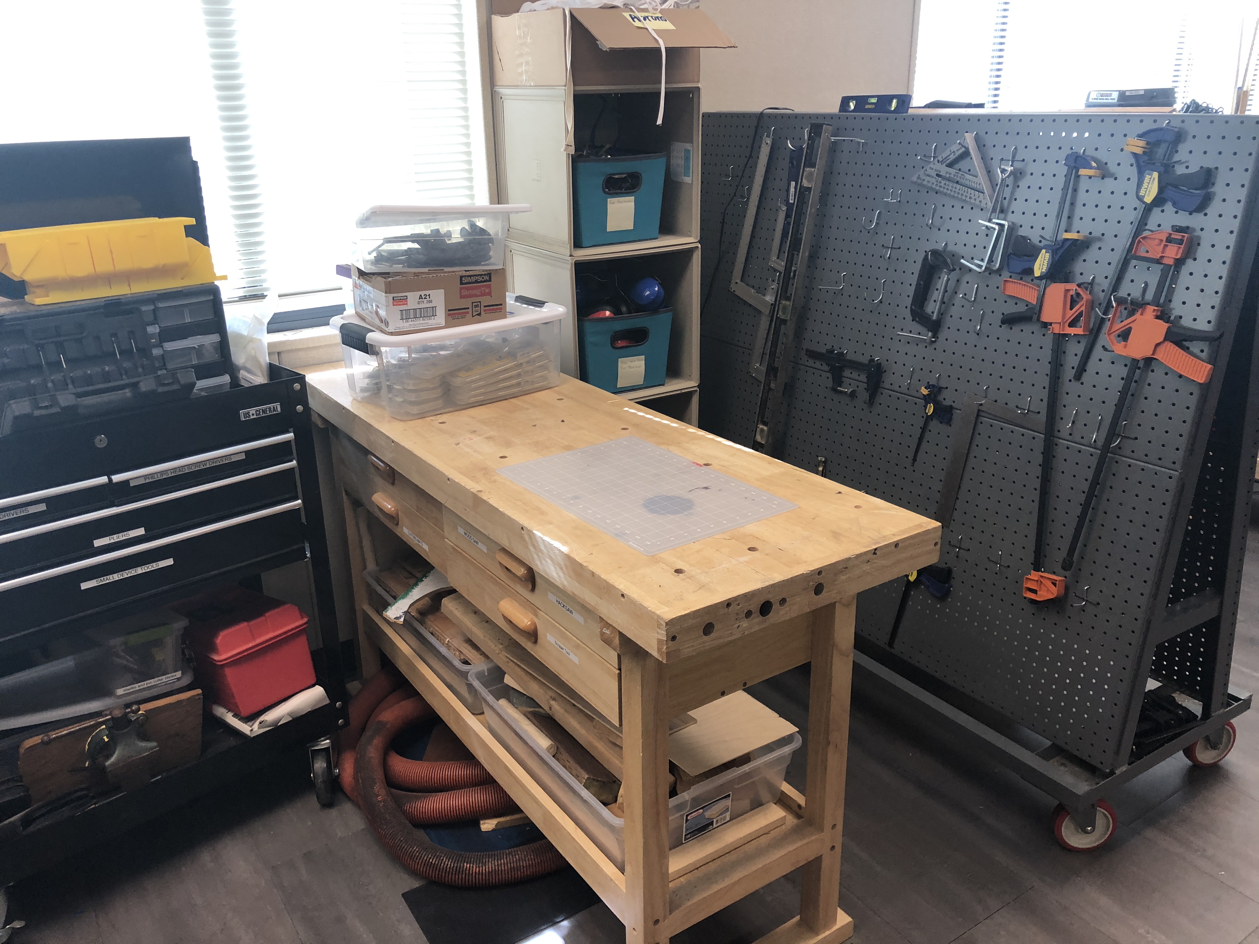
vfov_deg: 49.7
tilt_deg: -17.0
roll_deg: -0.1
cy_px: 472
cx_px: 630
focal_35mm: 28
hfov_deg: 63.4
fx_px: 1018
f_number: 1.8
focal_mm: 4
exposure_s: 1/40
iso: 25
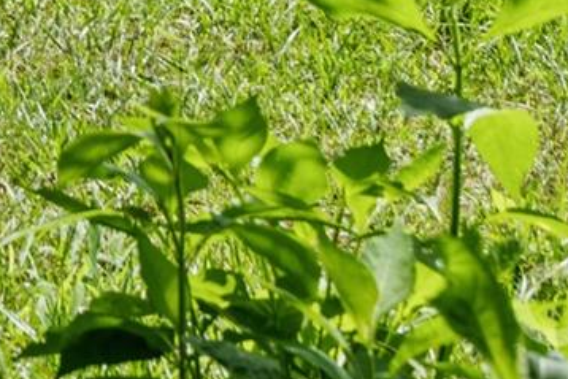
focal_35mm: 200
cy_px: -659
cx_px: -157
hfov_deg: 10.1
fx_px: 3157
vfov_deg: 6.4
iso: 320
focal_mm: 35
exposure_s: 1/250
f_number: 8
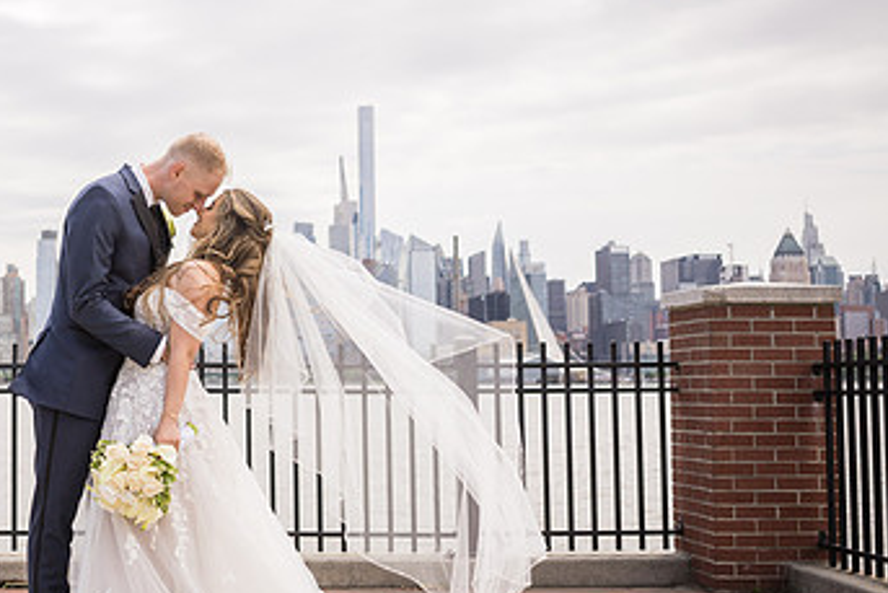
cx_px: 158
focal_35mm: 60
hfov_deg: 32.3
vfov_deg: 22.6
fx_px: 1481
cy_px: 260
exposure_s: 1/1250
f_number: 2.8
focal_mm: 35
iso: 100
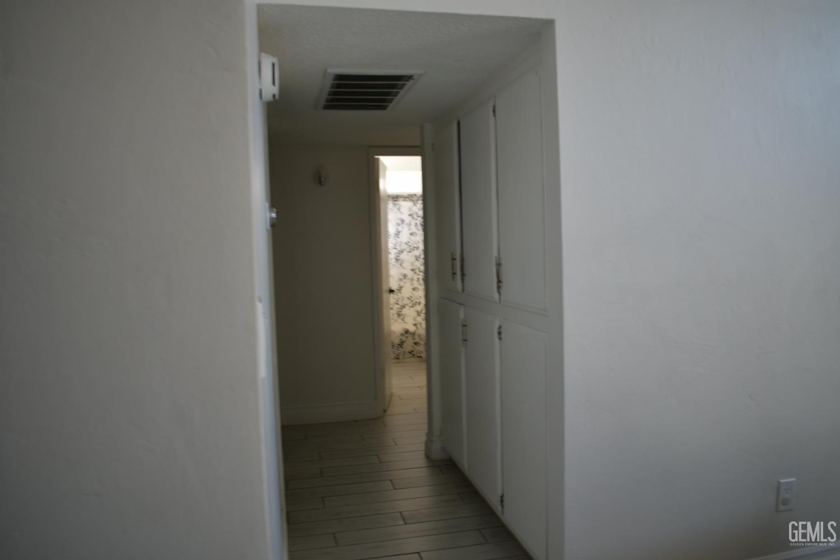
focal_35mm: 27
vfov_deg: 47.9
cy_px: 280
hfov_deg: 67.4
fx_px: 630
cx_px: 420
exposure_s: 1/15
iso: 100
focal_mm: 18
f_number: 3.5
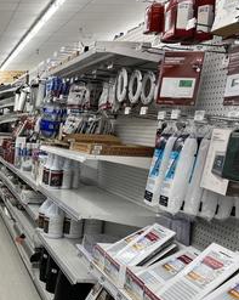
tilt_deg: -12.1
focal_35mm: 48
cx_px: -37
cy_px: 205
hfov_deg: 28.0
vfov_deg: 38.3
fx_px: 425
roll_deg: -0.9
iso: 40
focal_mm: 5.7
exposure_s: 1/120
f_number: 1.5
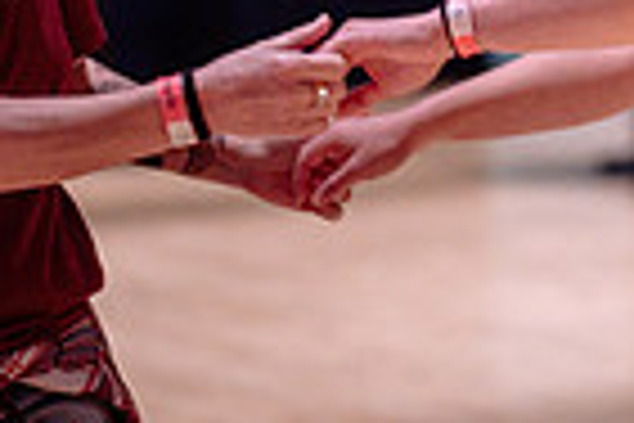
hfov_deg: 9.0
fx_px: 4015
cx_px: 648
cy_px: 46
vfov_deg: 6.0
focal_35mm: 228
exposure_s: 1/200
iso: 1600
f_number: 1.2
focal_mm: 50
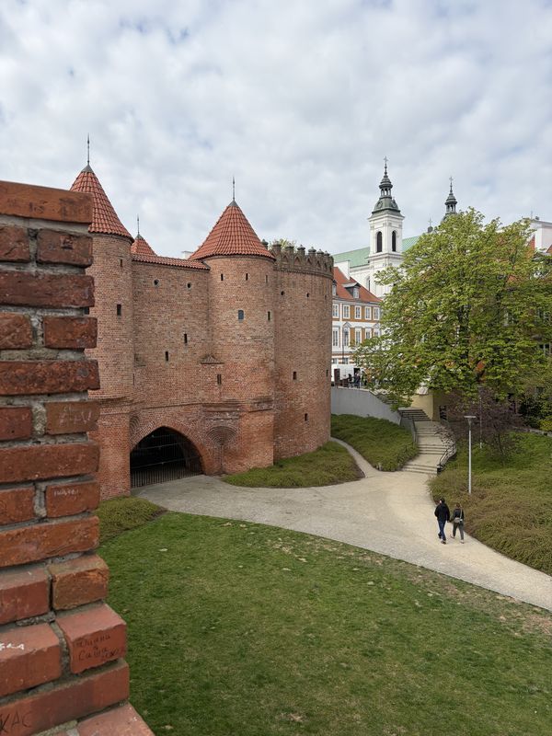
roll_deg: +1.3
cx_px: 276
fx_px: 553
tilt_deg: -1.5
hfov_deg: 53.1
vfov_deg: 67.3
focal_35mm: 26
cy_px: 368
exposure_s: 1/3448
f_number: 1.6
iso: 50
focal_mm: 5.96
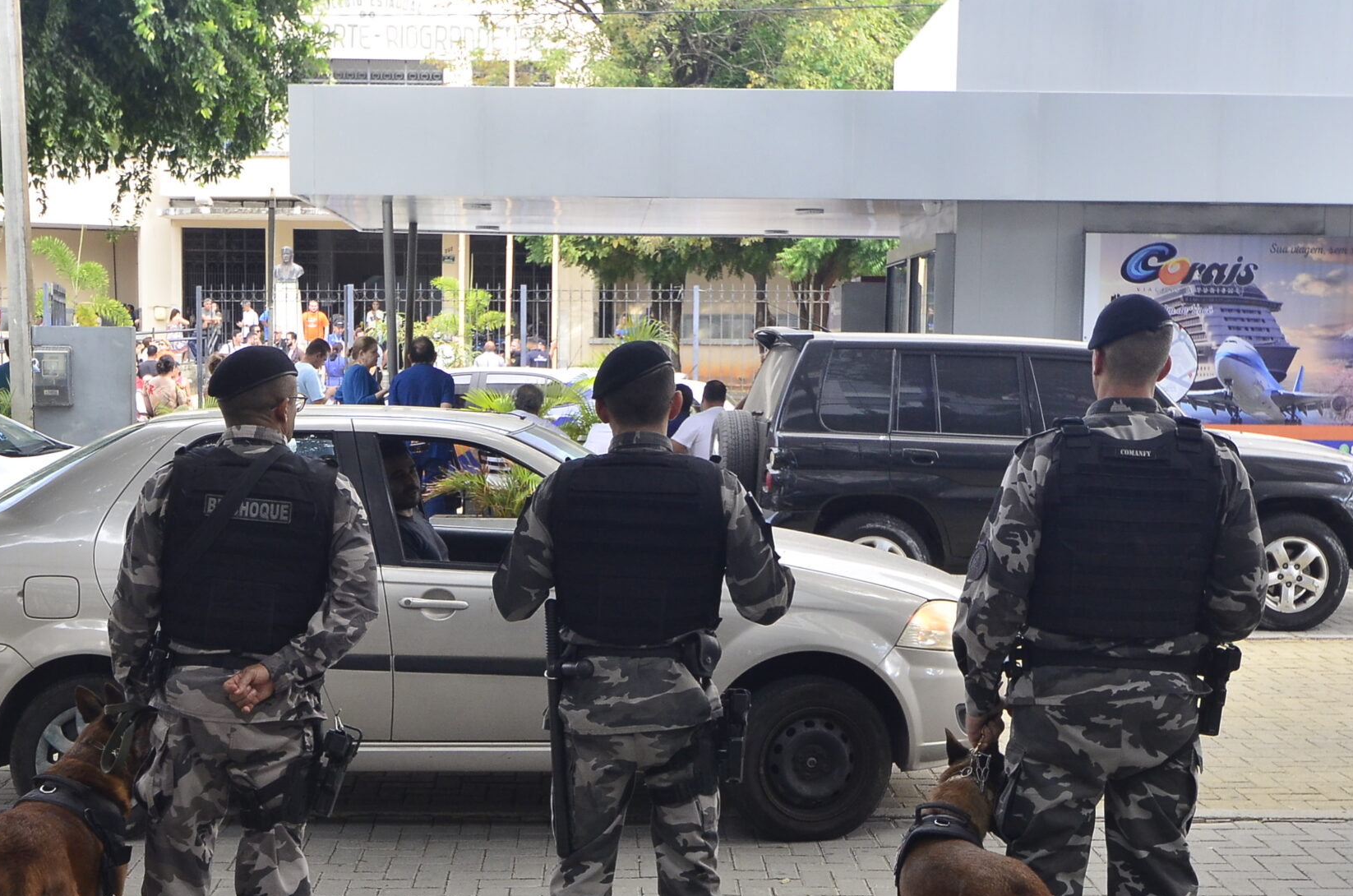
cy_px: 630
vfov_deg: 23.9
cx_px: 595
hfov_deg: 35.7
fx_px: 2100
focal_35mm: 56
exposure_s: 1/125
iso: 800
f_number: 6.3
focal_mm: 24
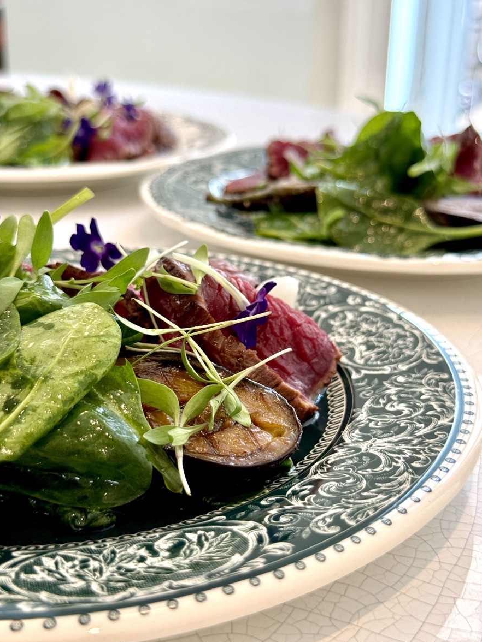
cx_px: 244
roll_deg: -1.4
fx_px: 910
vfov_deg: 38.9
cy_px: 327
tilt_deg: -20.8
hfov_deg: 29.7
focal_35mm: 49
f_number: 1.78
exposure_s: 1/100
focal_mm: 6.76
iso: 80
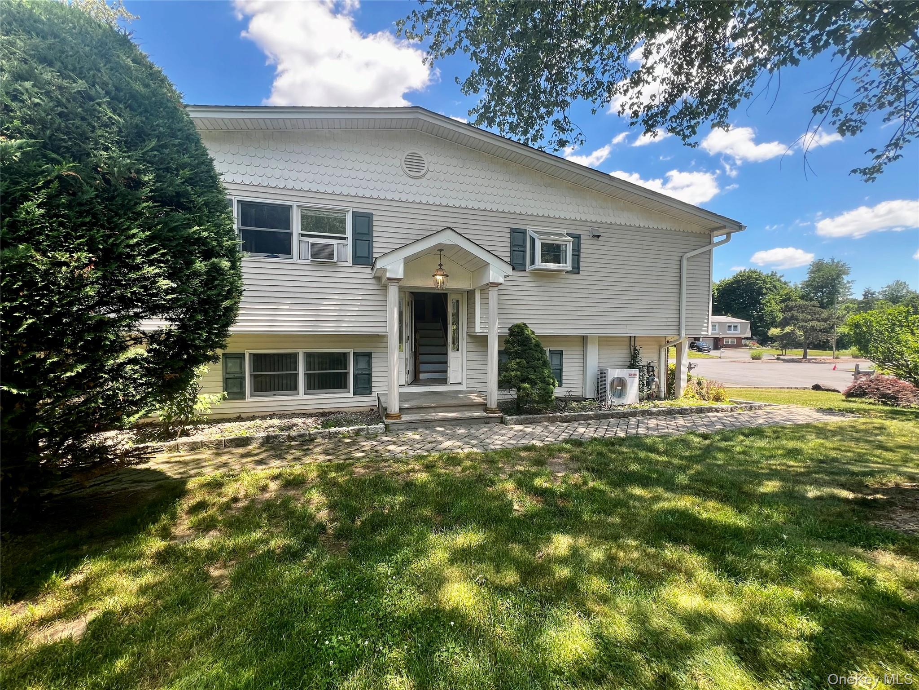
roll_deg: -0.8
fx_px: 345
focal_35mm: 13
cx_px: 460
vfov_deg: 89.9
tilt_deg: -2.3
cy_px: 345
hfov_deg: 106.2
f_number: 1.8
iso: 32
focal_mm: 1.57
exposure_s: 1/263
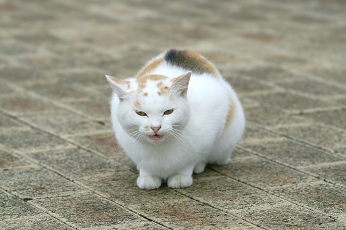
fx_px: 1944
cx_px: 173
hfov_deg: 10.2
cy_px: 115
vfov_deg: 6.8
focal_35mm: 202
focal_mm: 135
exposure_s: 1/250
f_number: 5.6
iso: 100
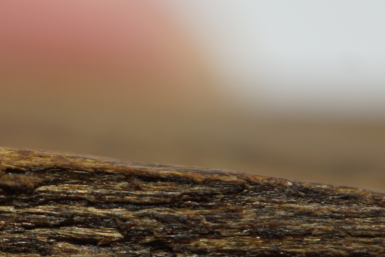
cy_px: 268
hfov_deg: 17.5
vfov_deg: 11.8
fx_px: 1230
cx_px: 27
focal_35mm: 115
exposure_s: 1/160
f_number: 4
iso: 100
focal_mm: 30
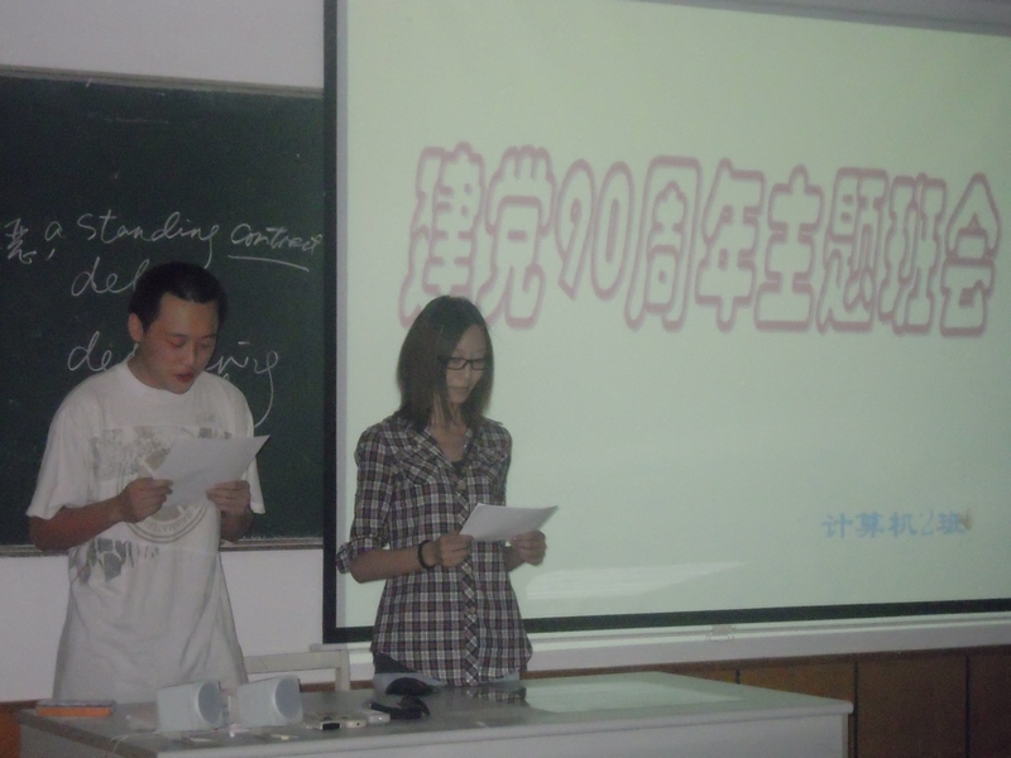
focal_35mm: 87
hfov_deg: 22.5
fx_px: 2541
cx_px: 506
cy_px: 379
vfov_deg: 17.0
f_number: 4.9
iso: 1250
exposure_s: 1/400
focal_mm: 15.5
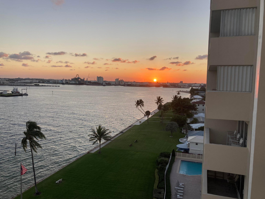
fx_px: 214
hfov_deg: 63.4
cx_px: 132
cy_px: 100
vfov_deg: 49.7
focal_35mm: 28
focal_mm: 3.99
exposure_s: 1/466
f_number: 1.8
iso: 20
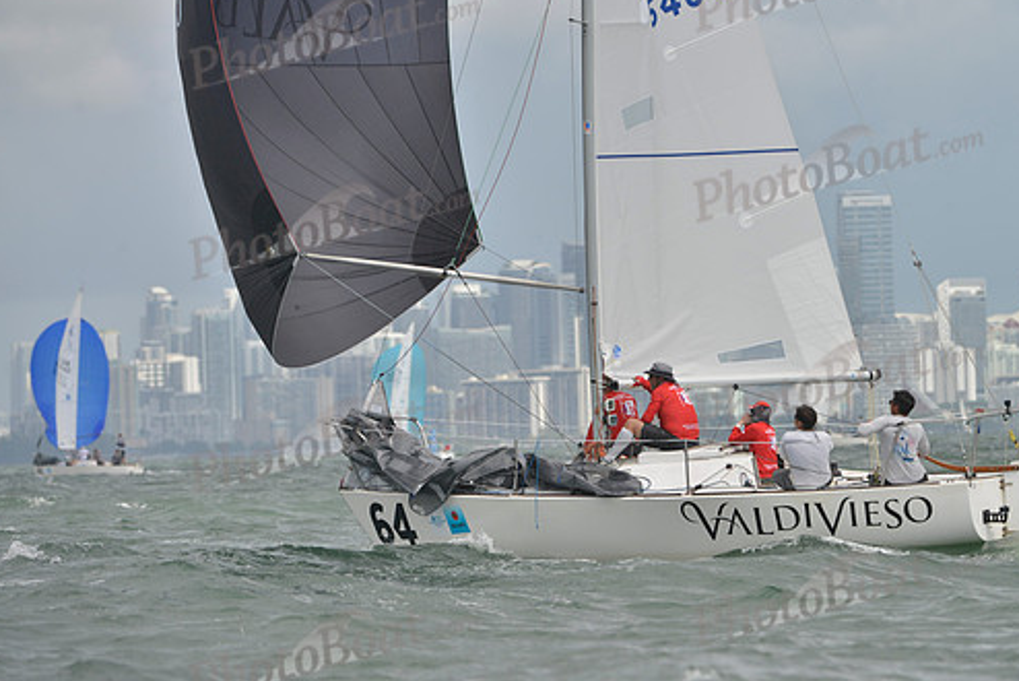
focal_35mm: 399
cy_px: 304
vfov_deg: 3.5
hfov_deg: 5.2
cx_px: 588
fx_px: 11300
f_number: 8
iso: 280
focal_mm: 340
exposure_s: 1/1250
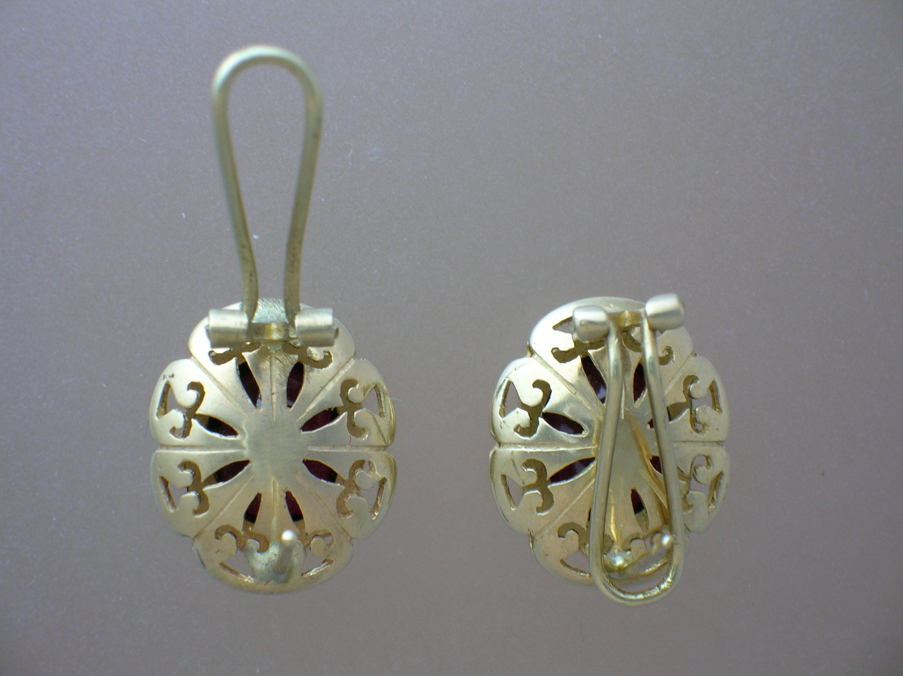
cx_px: 452
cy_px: 338
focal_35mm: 102
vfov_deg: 14.5
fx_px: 2659
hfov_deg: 19.3
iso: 67
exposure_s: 1/4
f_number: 4.9
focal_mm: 17.1
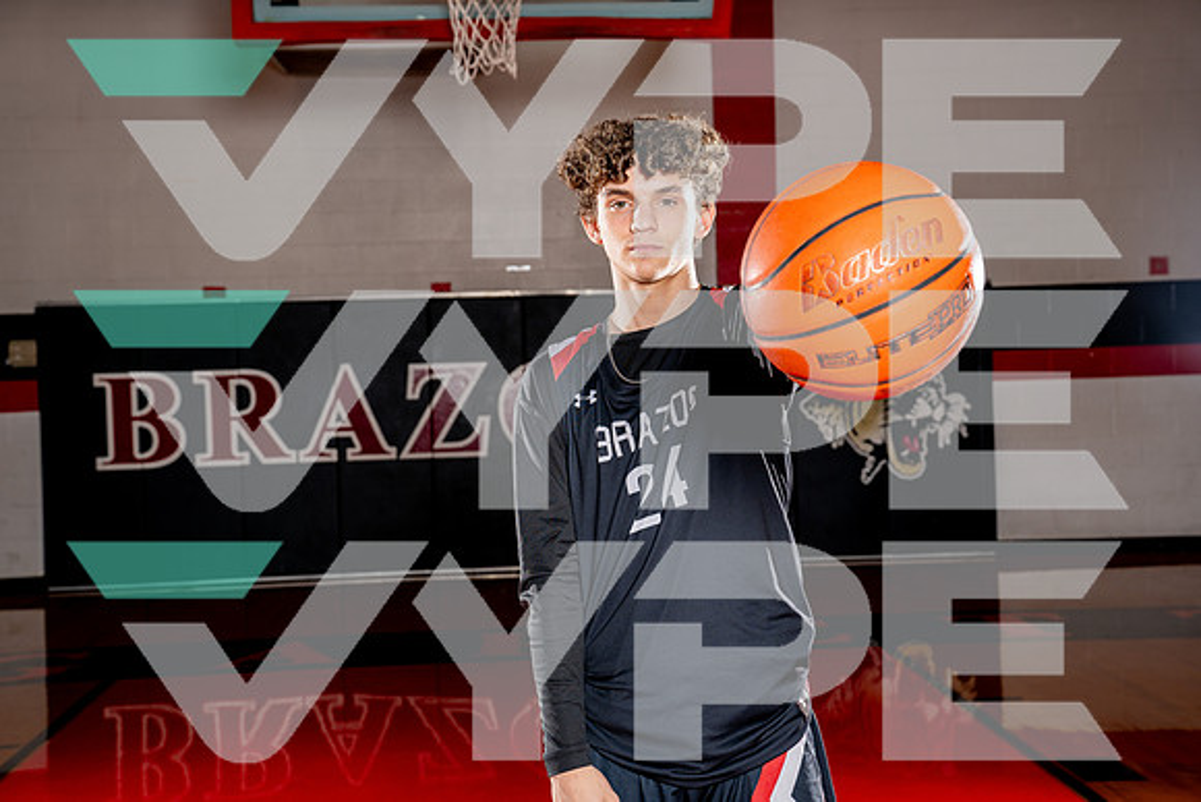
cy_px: 401
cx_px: 600
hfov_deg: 39.6
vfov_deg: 27.0
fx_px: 1668
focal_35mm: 50
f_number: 5.6
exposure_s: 1/250
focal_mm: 50
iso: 100
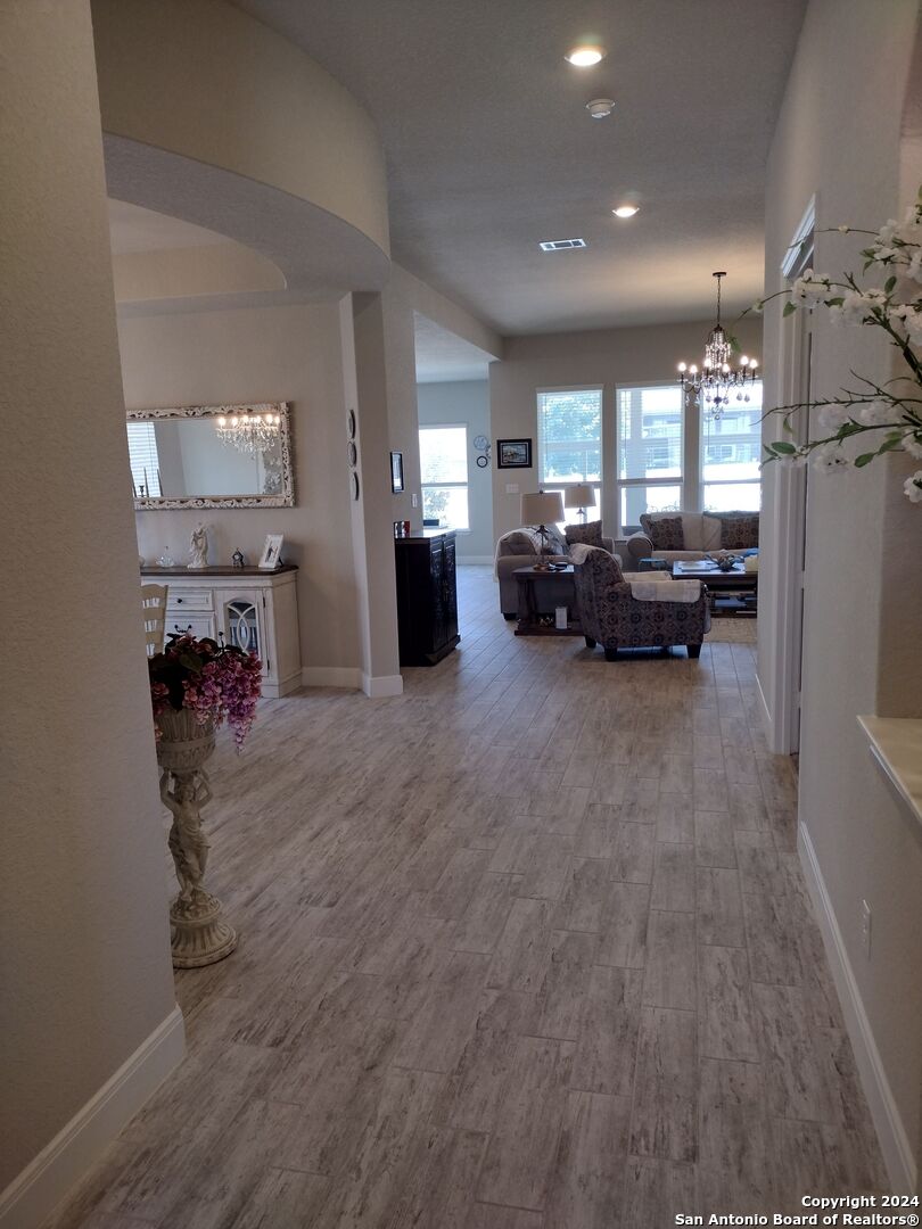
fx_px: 959
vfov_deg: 65.3
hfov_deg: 51.4
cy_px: 614
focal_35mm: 27
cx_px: 461
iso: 128
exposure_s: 1/60
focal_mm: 4.71
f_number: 1.7
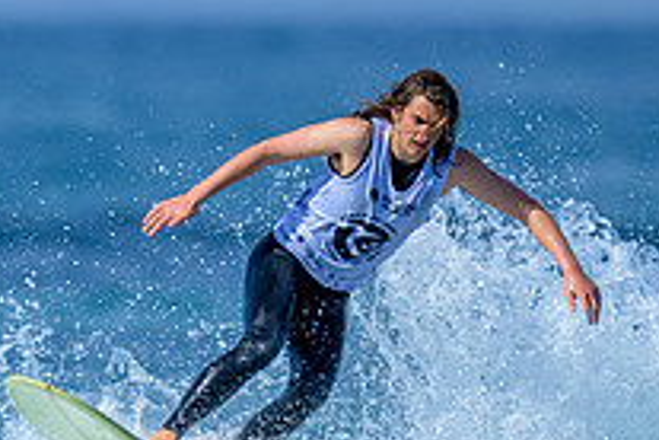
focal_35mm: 3088
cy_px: 529
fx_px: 56523
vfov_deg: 0.4
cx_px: -68
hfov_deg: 0.7
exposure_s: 1/2000
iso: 200
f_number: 6.3
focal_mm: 800
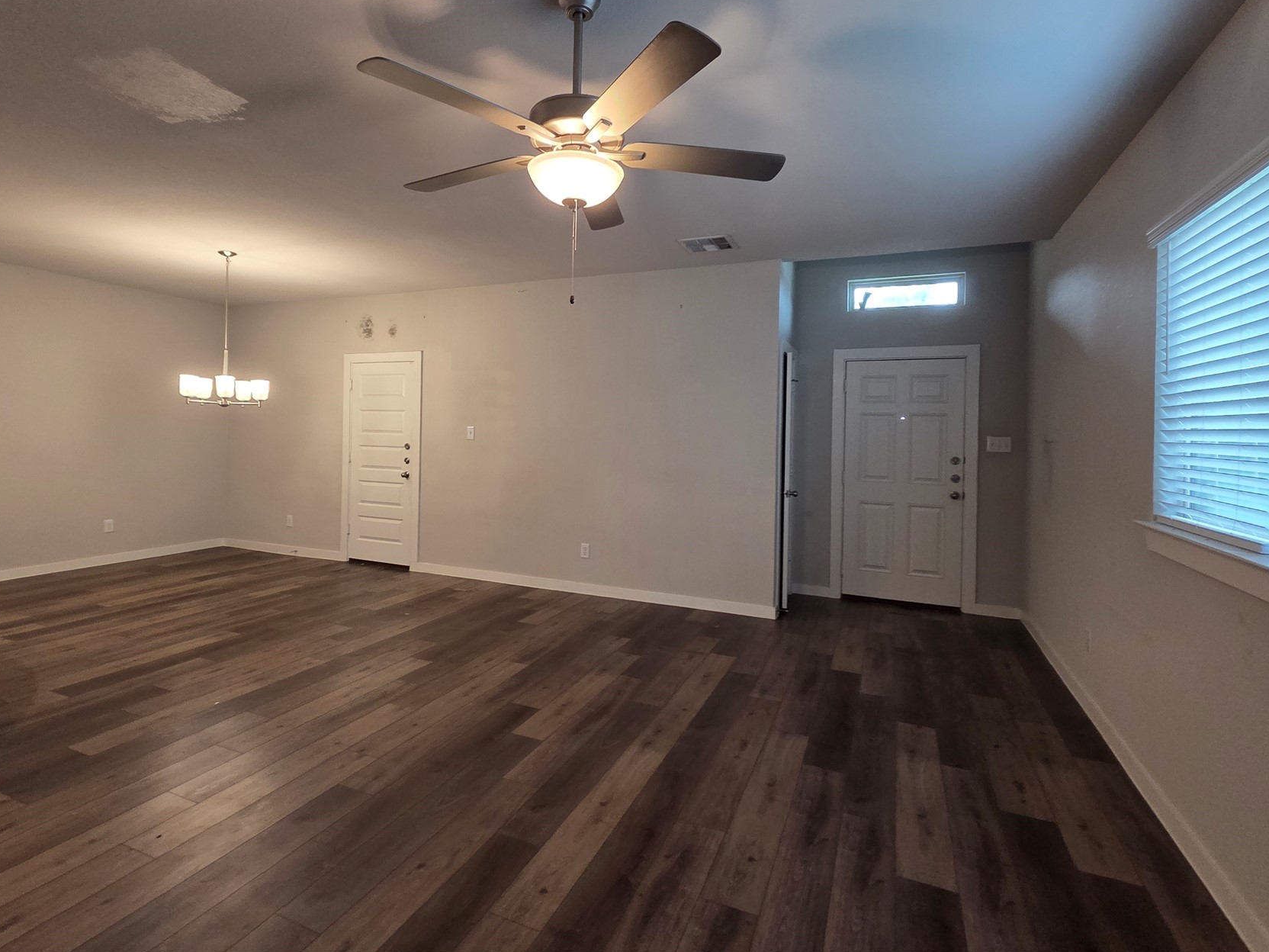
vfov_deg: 77.9
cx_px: 611
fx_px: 587
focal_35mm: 16
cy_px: 430
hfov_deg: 94.5
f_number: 2.2
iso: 250
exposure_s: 1/60
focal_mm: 2.2
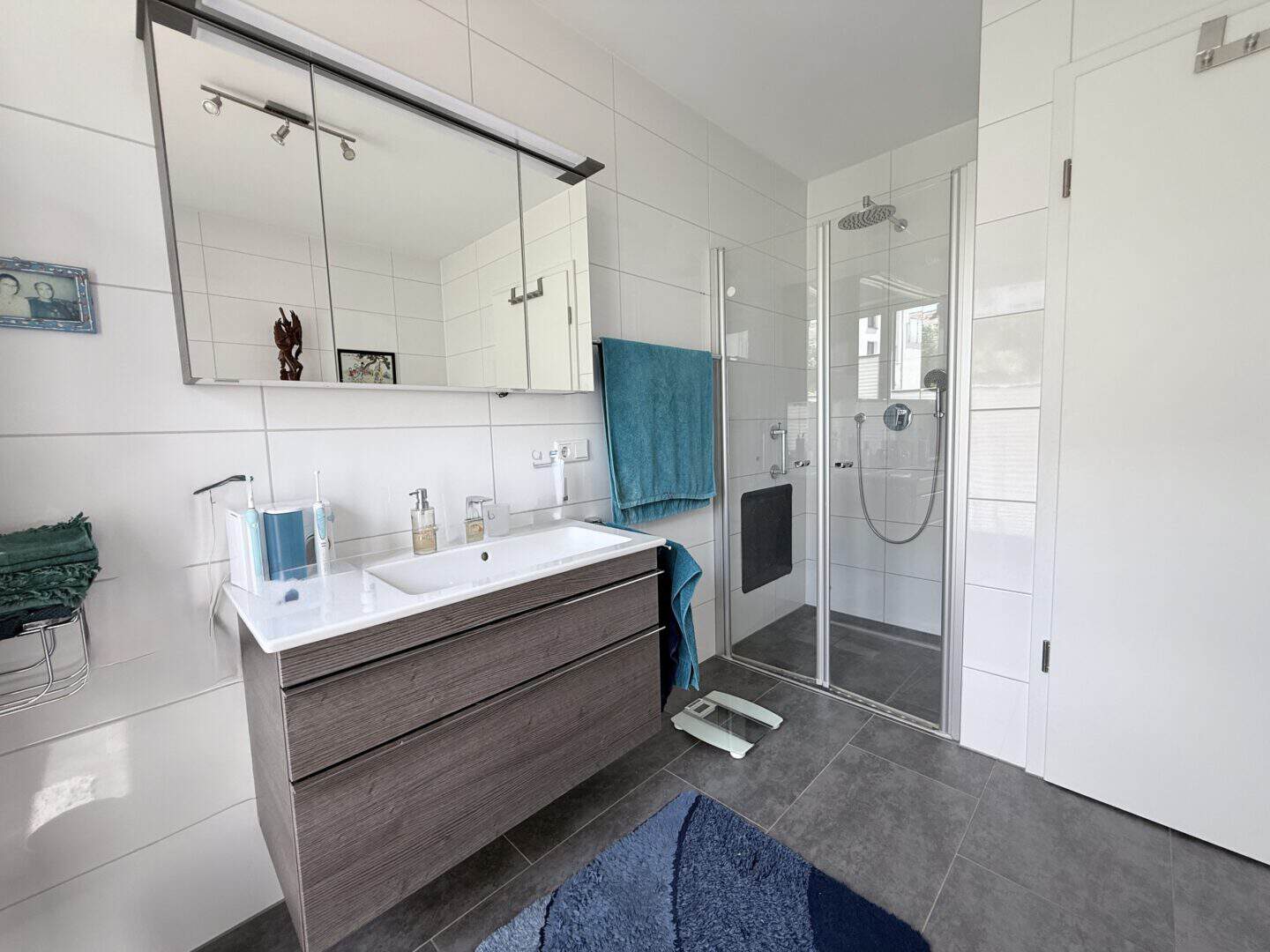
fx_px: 514
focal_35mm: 14
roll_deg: +1.9
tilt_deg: -5.8
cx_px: 635
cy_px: 476
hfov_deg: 102.1
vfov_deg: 85.7
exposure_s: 1/99
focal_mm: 2.22
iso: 64
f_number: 2.2
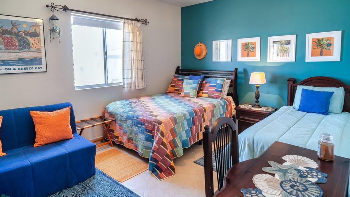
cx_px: 175
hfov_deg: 83.9
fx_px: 195
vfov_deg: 53.3
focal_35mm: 21
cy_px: 82
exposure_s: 1/250
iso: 500
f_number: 4.5
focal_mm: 20
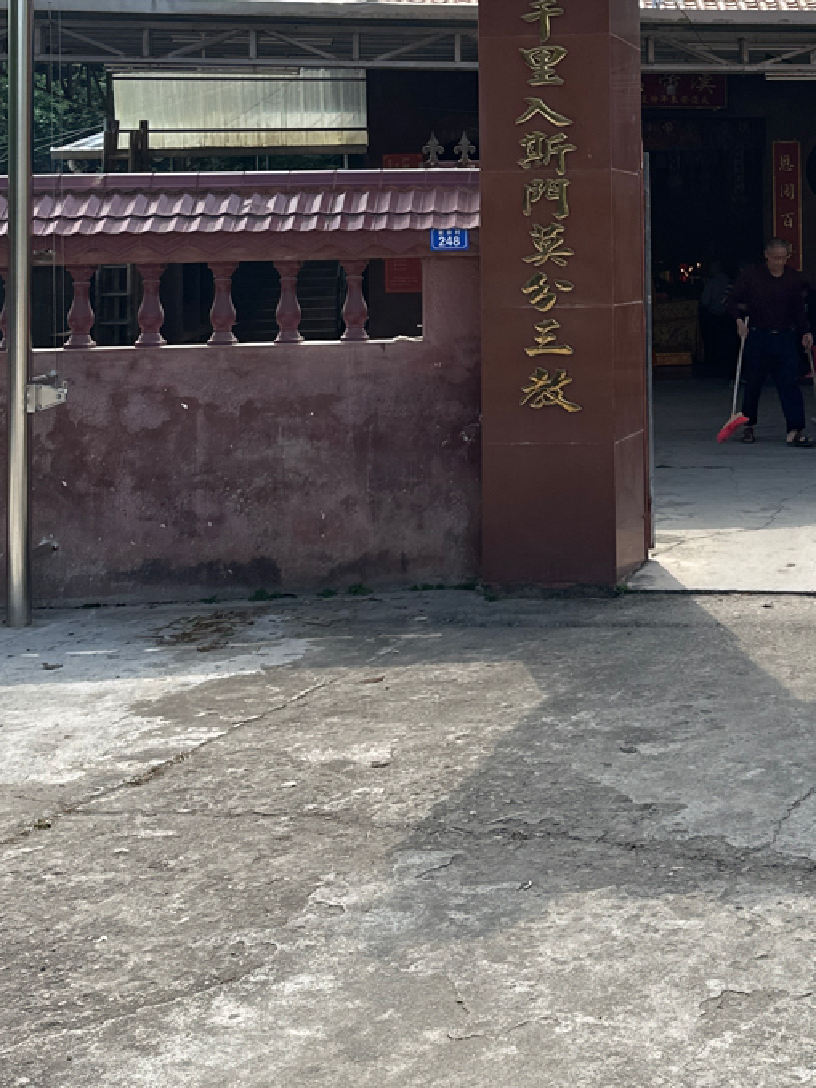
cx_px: 727
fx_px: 1666
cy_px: 187
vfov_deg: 34.8
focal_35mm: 53
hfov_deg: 26.6
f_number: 1.78
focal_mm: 6.86
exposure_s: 1/2660
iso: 80
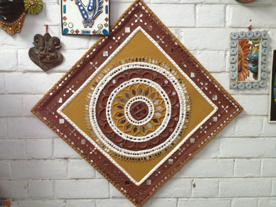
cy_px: 104
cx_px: 138
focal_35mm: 35
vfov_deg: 40.7
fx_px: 279
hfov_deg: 52.6
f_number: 2.4
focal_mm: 4.28
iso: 400
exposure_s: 1/17
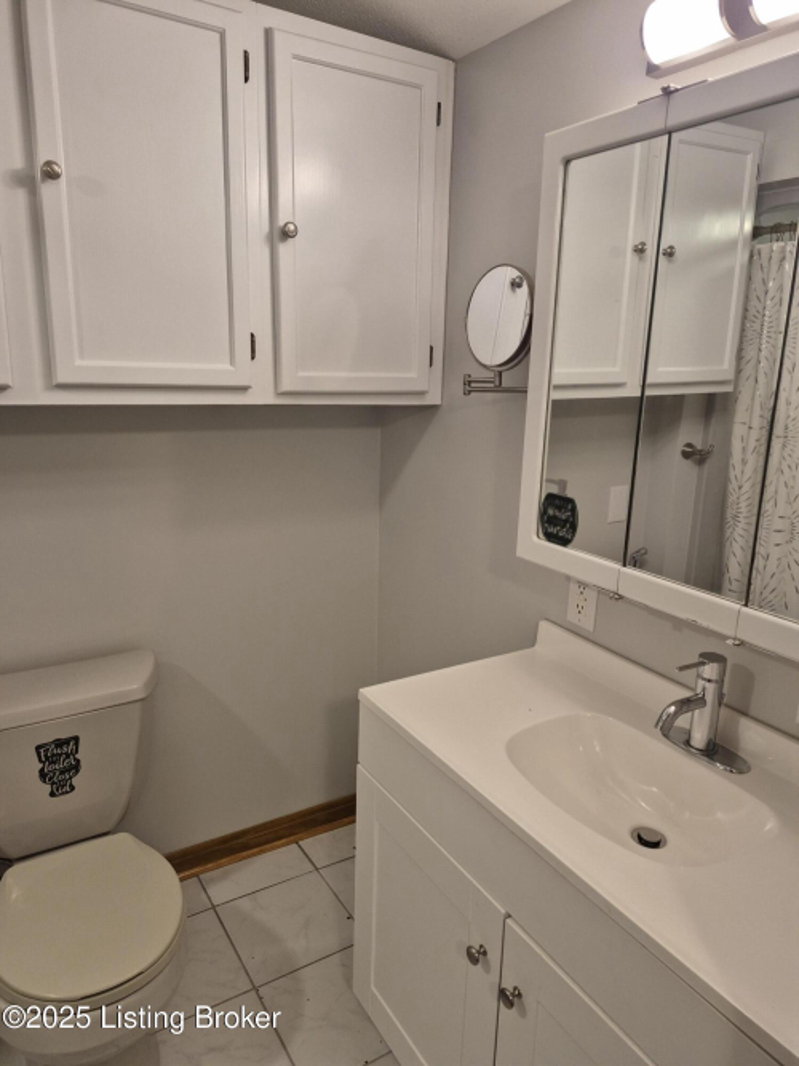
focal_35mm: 23
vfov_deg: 73.9
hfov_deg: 58.9
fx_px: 708
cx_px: 400
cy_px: 533
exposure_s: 1/120
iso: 160
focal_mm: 5.4
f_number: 1.8
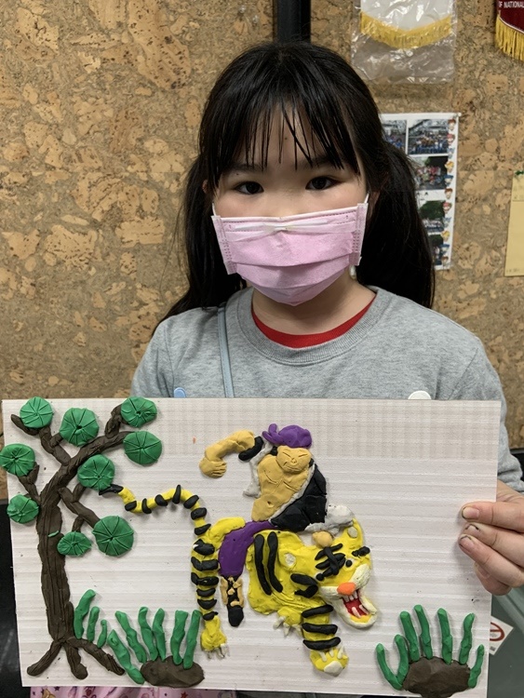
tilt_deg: -14.0
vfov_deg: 67.3
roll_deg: +1.6
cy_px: 349
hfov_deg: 53.1
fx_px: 524
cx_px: 262
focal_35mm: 26
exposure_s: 1/60
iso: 100
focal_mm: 4.25
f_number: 1.8
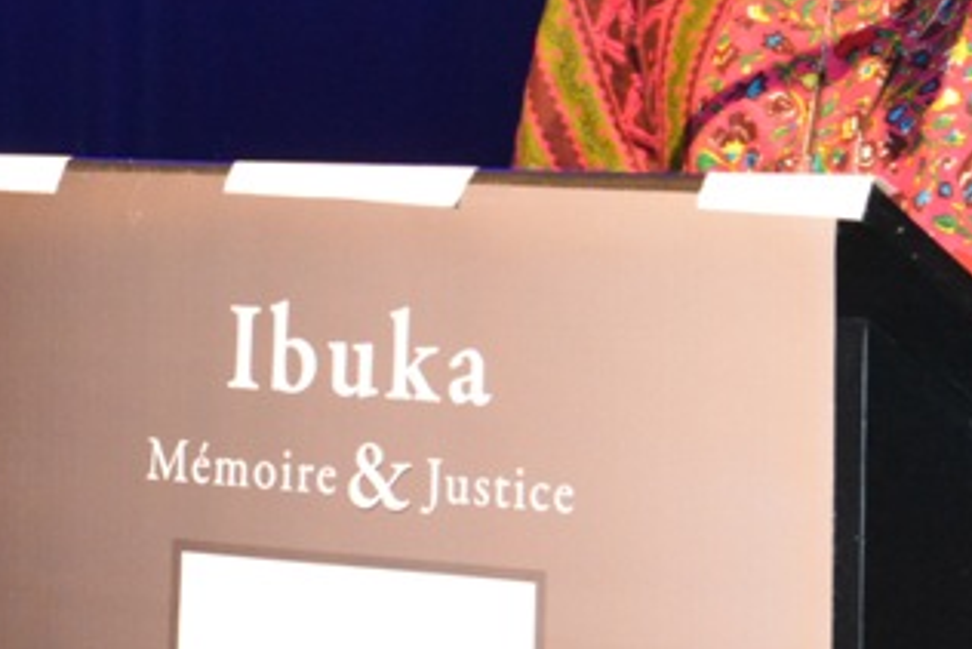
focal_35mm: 214
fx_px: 5769
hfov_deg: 9.6
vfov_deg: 6.4
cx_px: 612
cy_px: 85
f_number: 4.8
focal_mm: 45
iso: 2500
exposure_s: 1/60
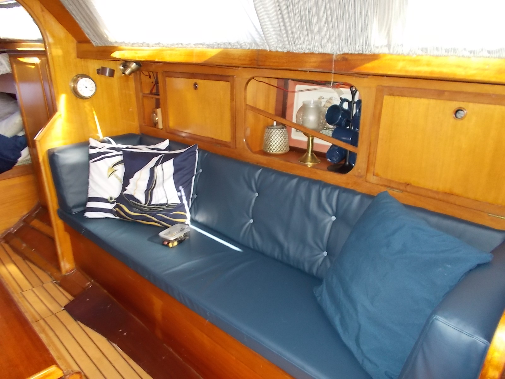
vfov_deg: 53.1
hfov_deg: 67.3
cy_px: 190
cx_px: 252
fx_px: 379
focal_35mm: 26
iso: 280
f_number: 3.2
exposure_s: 1/25
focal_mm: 4.6
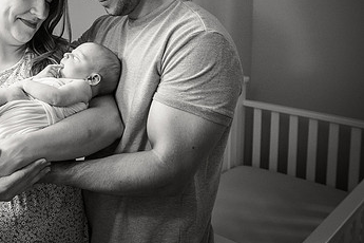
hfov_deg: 38.7
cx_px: 46
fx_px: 485
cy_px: 32
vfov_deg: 27.2
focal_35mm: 48
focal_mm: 27
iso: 1250
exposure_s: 1/125
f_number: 4
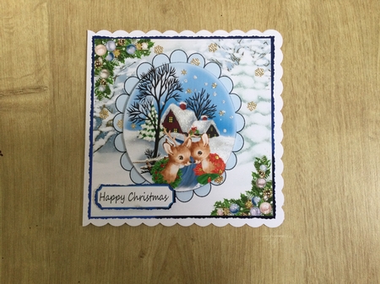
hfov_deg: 58.4
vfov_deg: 45.4
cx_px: 190
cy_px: 142
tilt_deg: -87.2
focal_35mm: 31
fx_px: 340
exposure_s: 1/33
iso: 64
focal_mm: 3.3
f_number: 2.4
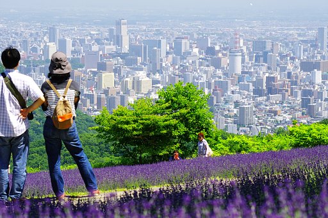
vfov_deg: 10.4
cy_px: 109
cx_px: 164
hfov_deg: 15.5
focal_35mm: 132
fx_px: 1201
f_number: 11
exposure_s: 1/100
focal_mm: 87.5
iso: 400
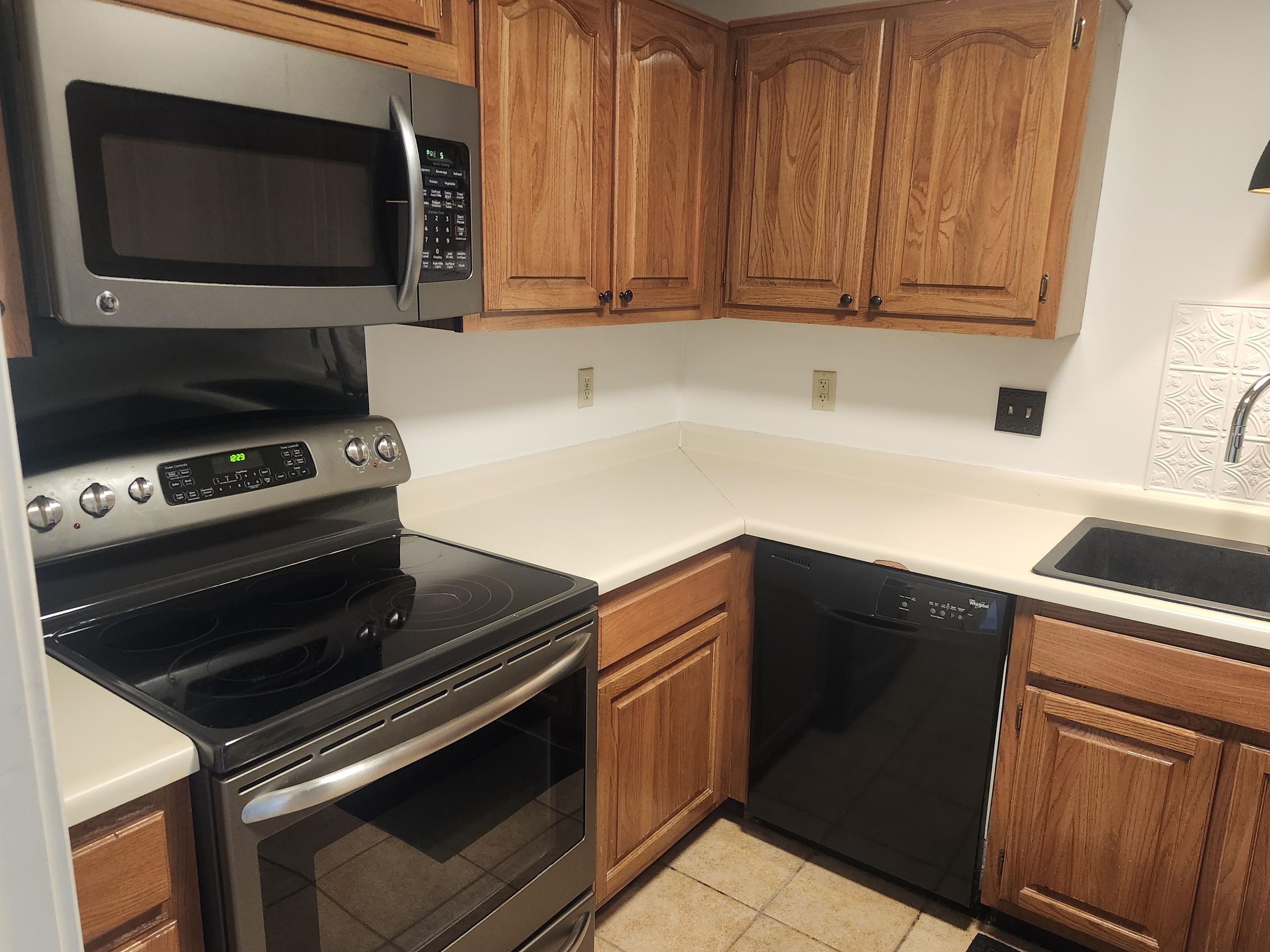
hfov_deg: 71.6
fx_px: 881
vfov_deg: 56.8
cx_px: 651
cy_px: 484
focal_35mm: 24
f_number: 1.8
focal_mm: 5.54
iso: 800
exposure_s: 1/120
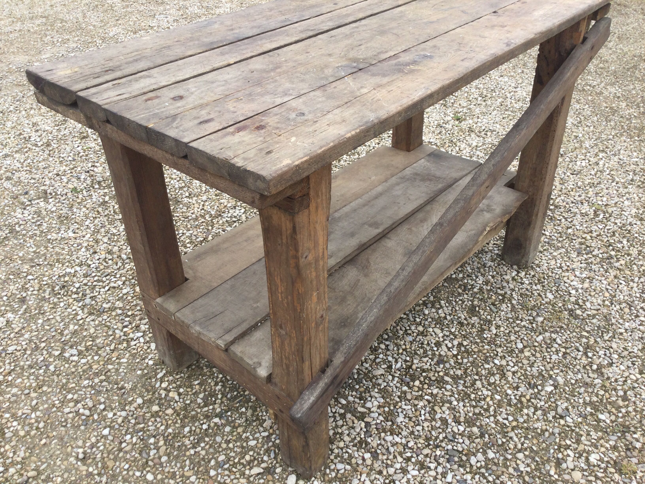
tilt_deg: -38.2
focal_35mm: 31
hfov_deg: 58.4
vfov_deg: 45.4
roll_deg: -0.4
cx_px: 322
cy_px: 242
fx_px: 578
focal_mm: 3.3
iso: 25
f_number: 2.4
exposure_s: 1/303
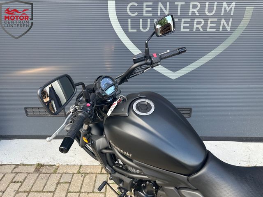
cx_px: 132
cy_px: 98
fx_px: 182
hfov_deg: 71.6
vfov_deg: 56.8
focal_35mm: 24
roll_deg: +1.5
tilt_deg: -25.7
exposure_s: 1/344
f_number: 1.78
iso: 80
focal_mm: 6.86
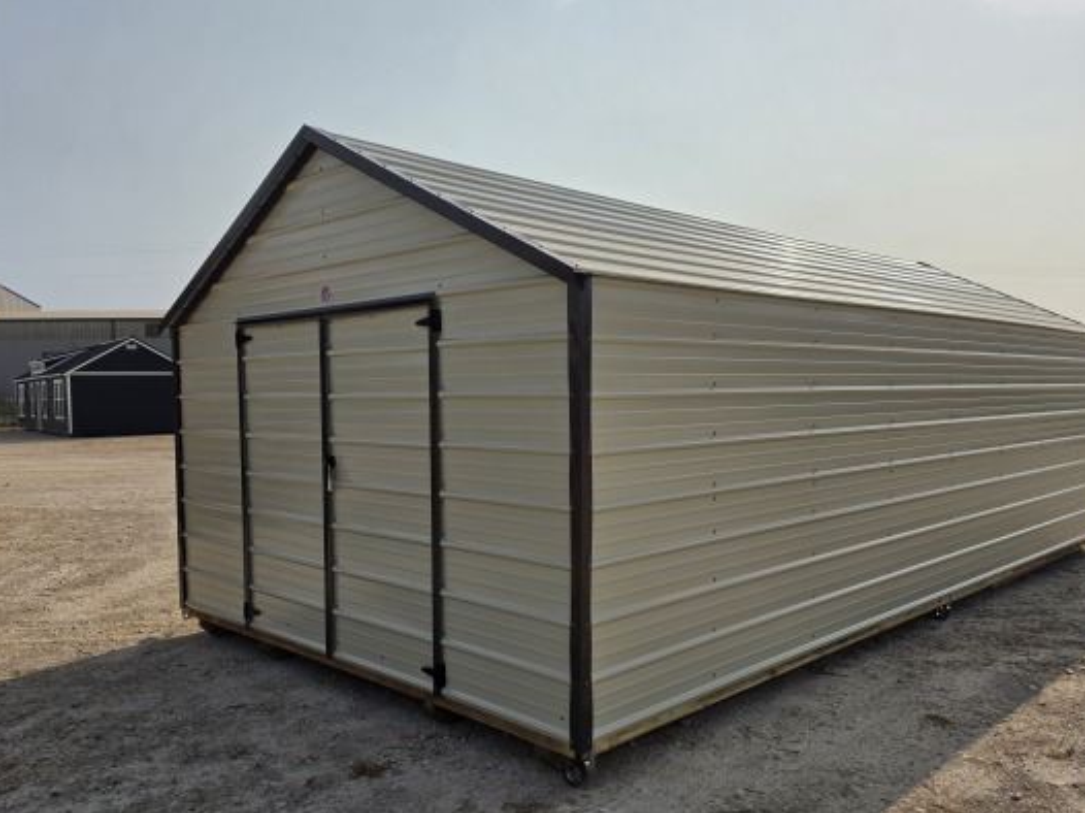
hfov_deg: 63.5
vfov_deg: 49.6
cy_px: 456
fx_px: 877
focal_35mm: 28
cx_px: 551
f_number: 1.4
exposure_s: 1/7939
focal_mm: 6.5
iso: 25
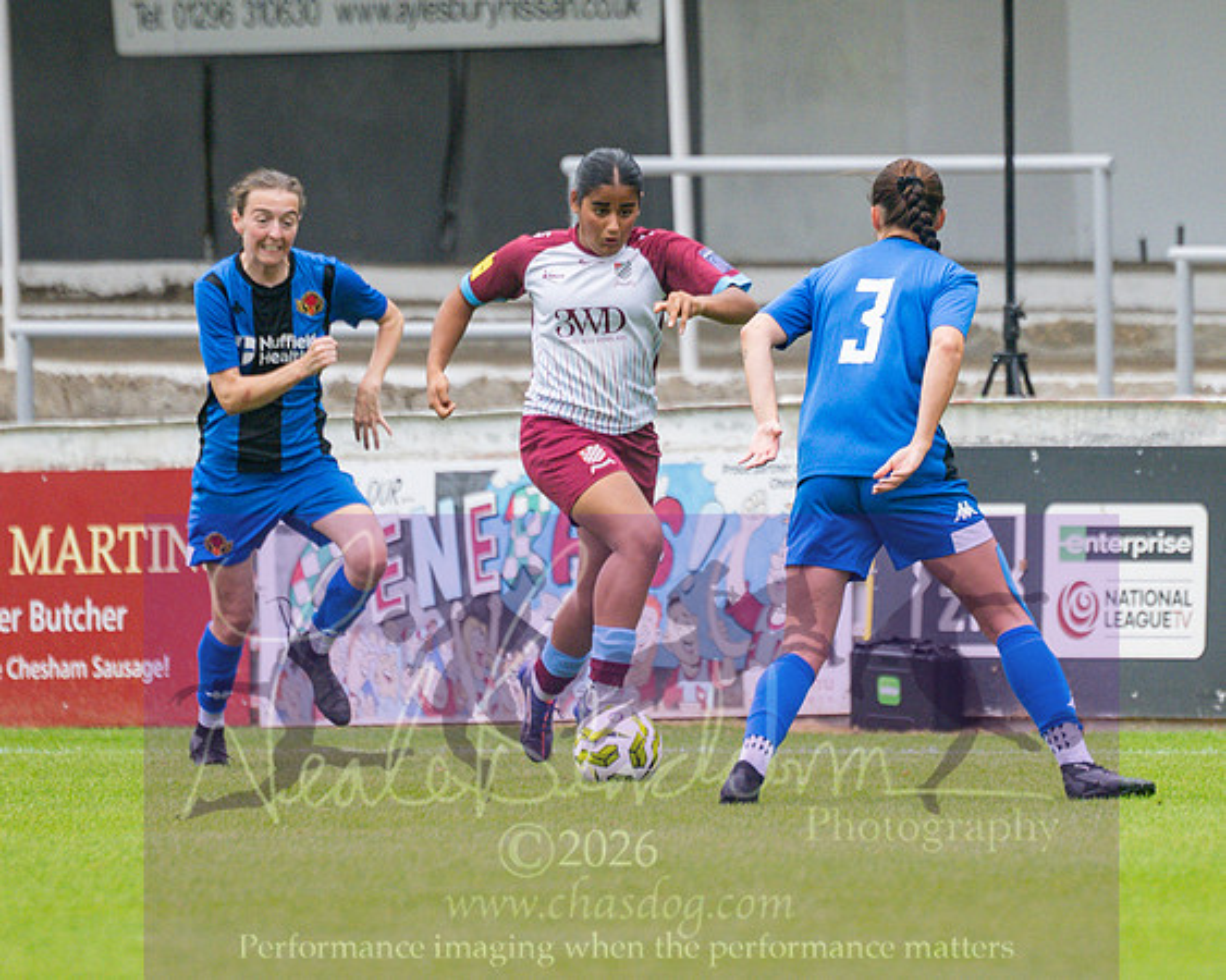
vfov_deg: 1.9
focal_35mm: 836
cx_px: 748
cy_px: 508
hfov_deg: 2.3
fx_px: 30306
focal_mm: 300
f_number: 4
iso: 450
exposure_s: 1/1000
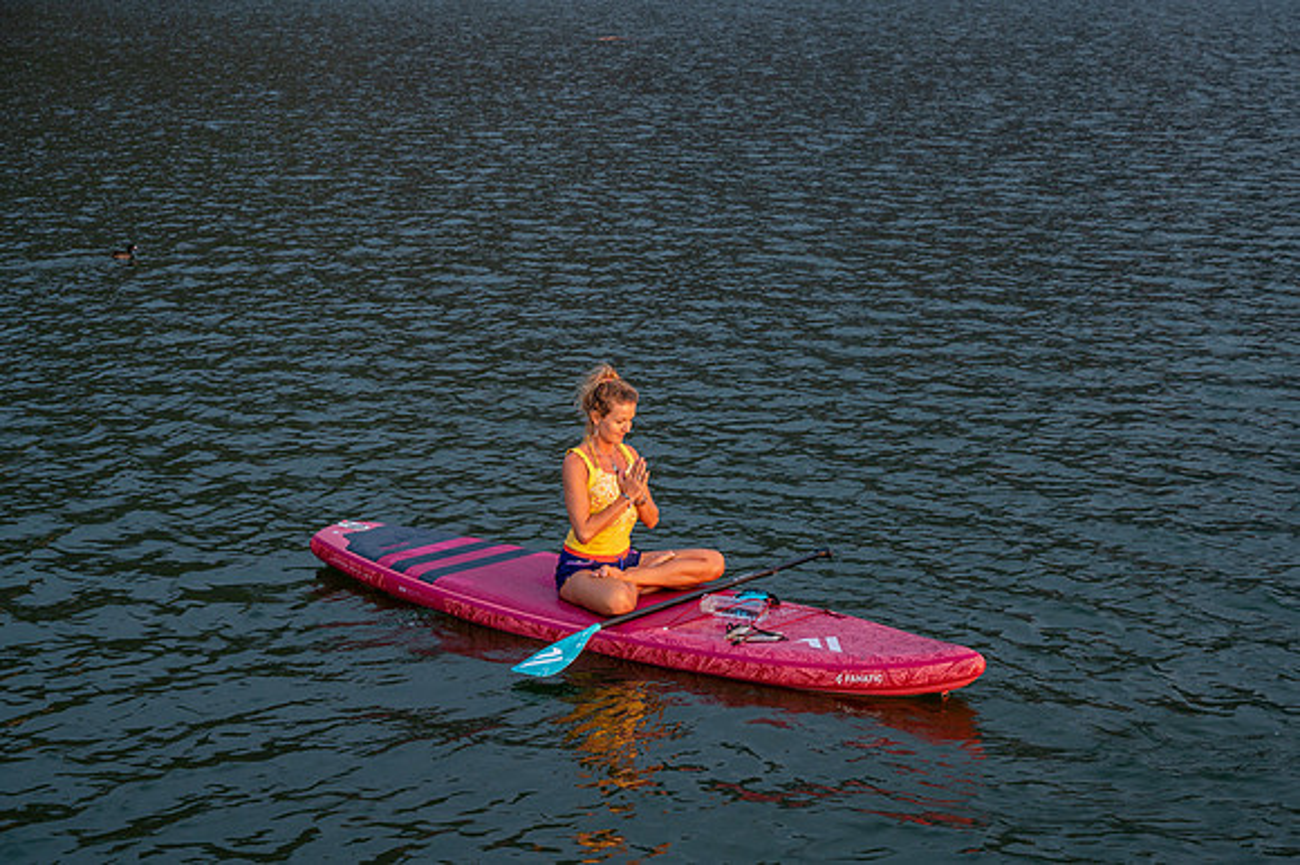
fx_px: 2526
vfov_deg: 19.4
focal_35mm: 70
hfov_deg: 28.9
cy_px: 432
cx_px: 650
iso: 640
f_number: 8
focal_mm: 70
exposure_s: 1/125
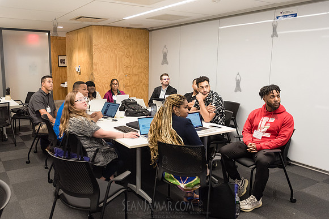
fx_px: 269
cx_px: 132
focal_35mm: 29
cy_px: 105
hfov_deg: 62.4
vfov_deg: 44.4
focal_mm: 24
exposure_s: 1/250
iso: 2500
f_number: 4.5
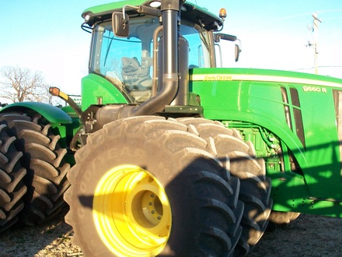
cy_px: 146
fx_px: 415
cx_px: 166
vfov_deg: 34.3
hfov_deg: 44.8
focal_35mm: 42
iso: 80
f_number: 2.8
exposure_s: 1/250
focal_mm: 5.7
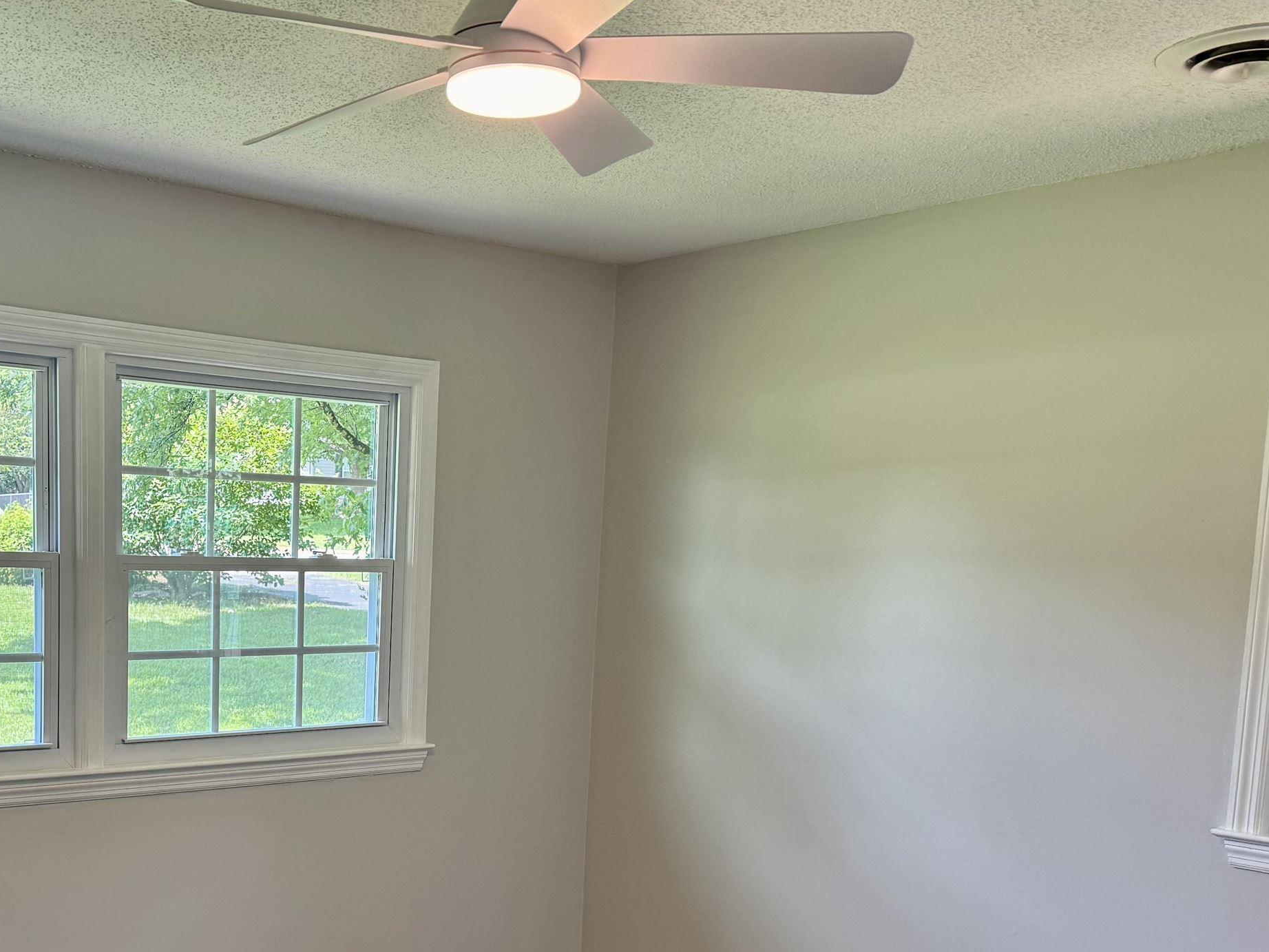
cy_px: 722
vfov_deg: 35.1
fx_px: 1466
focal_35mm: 40
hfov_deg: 45.2
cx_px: 313
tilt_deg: -6.9
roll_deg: -1.1
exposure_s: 1/130
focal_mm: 6.76
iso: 100
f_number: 1.78
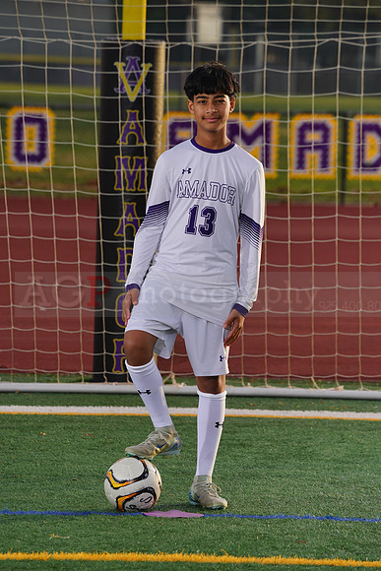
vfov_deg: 7.7
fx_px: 4252
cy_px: 286
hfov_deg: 5.1
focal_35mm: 268
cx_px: 190
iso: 100
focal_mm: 268
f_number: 8
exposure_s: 1/200
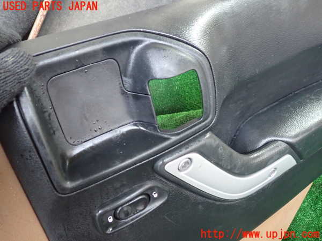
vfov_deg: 46.8
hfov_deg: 60.0
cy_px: 120
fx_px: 279
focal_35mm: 30
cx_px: 161
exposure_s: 1/30
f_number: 2.3
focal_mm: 5.4
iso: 640
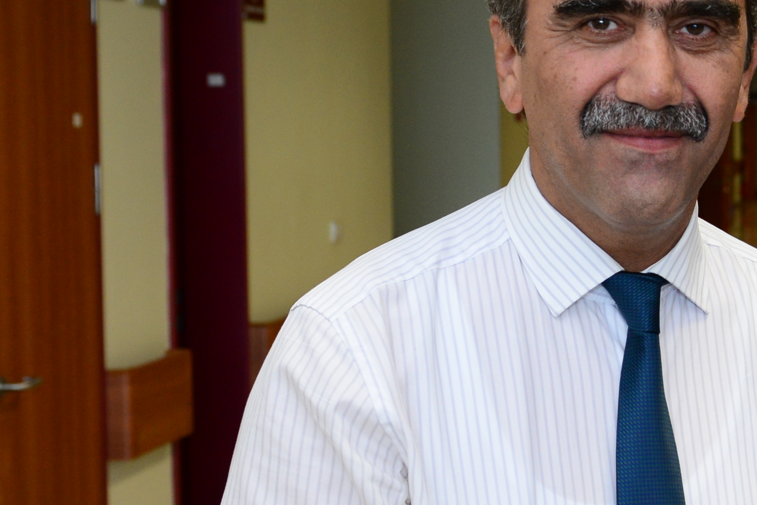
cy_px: 300
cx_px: 910
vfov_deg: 12.8
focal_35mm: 107
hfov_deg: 18.1
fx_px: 2250
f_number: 4.5
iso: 800
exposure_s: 1/80
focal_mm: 32
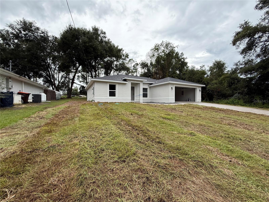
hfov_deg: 102.1
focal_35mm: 14
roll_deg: +0.1
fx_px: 109
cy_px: 101
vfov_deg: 85.7
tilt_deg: +0.6
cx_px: 134
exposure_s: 1/522
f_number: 2.2
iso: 64
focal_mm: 2.22
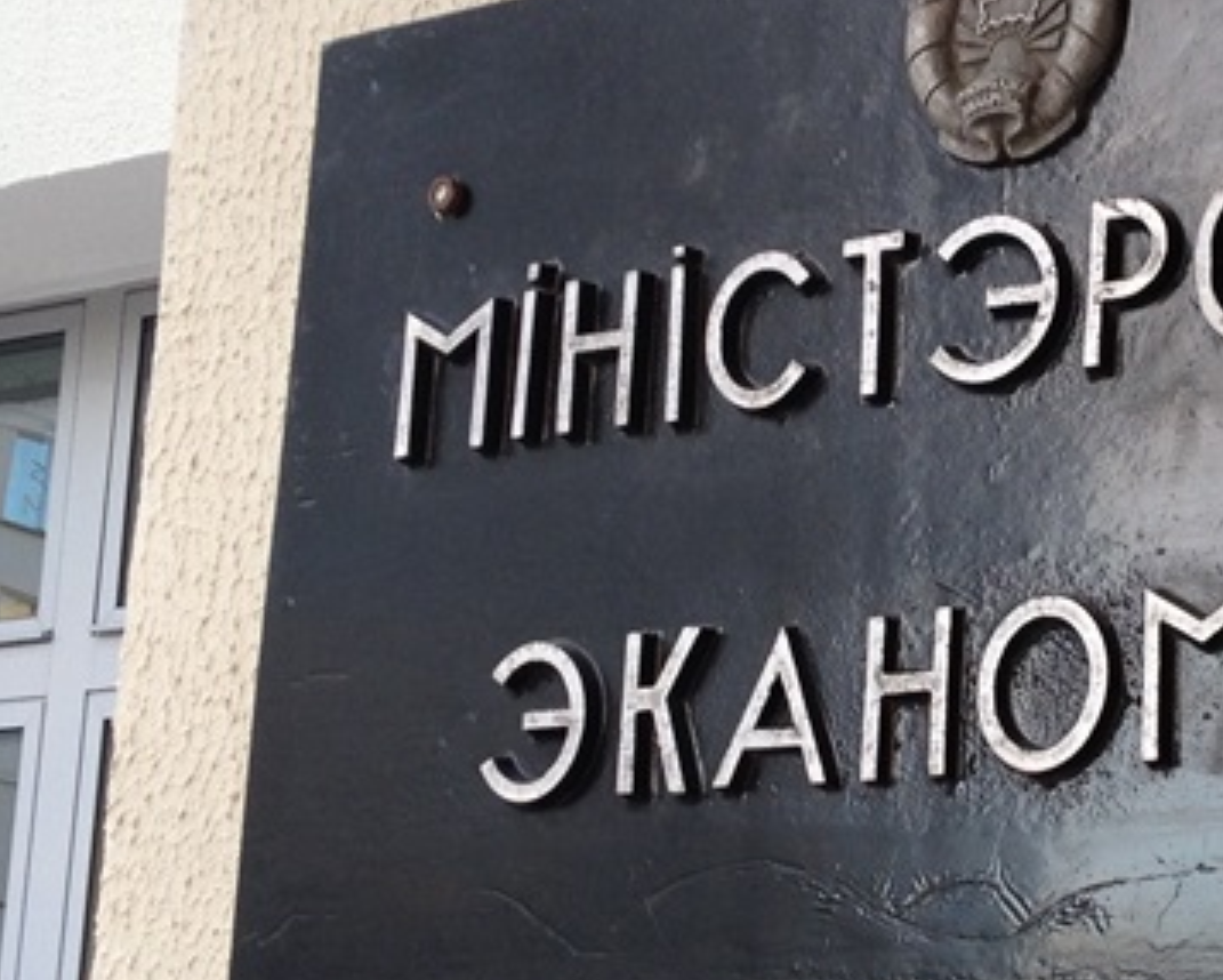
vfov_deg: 15.7
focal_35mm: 98
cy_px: 641
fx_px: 3549
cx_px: 1202
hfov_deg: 19.0
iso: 64
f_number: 2.4
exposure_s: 1/40
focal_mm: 4.28
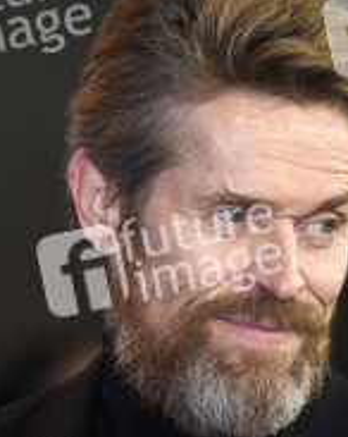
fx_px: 5287
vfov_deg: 4.7
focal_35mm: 410
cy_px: 380
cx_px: 229
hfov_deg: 3.8
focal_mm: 200
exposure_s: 1/400
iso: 640
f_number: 3.5
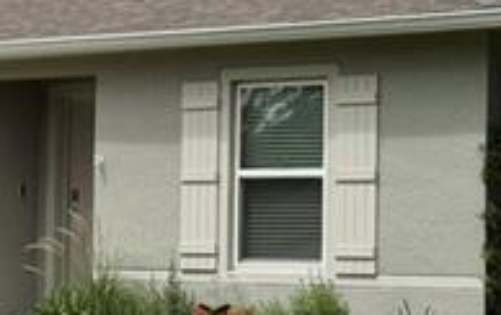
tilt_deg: +1.8
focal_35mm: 134
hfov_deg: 15.5
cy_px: 196
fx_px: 1833
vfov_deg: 9.8
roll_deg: -0.8
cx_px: 186
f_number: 1.78
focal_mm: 6.76
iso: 80
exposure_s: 1/6173
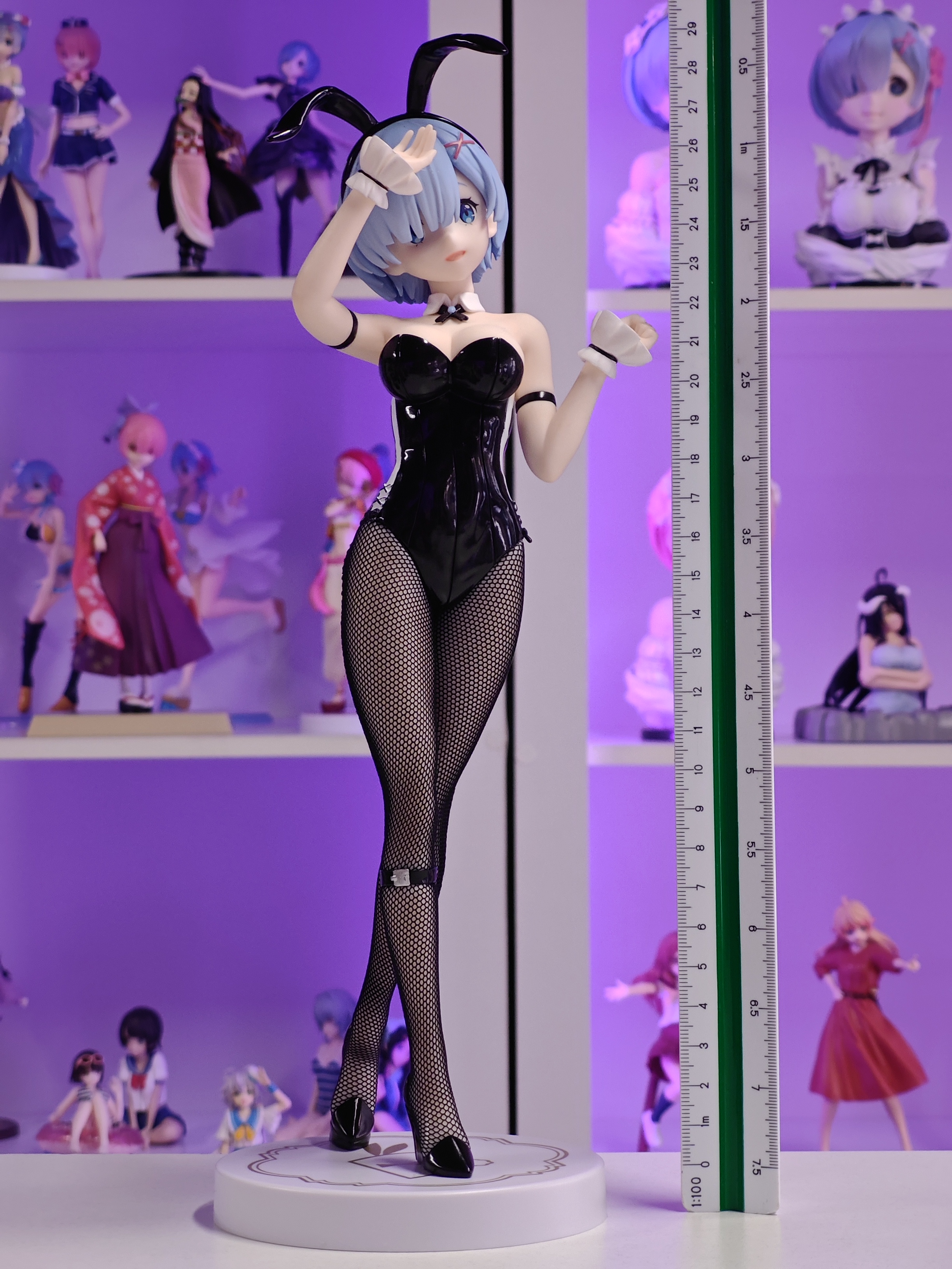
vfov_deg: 24.4
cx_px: 476
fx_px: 2934
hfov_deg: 18.4
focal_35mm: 80
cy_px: 634
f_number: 2.4
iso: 400
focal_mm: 7.48
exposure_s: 1/24.7
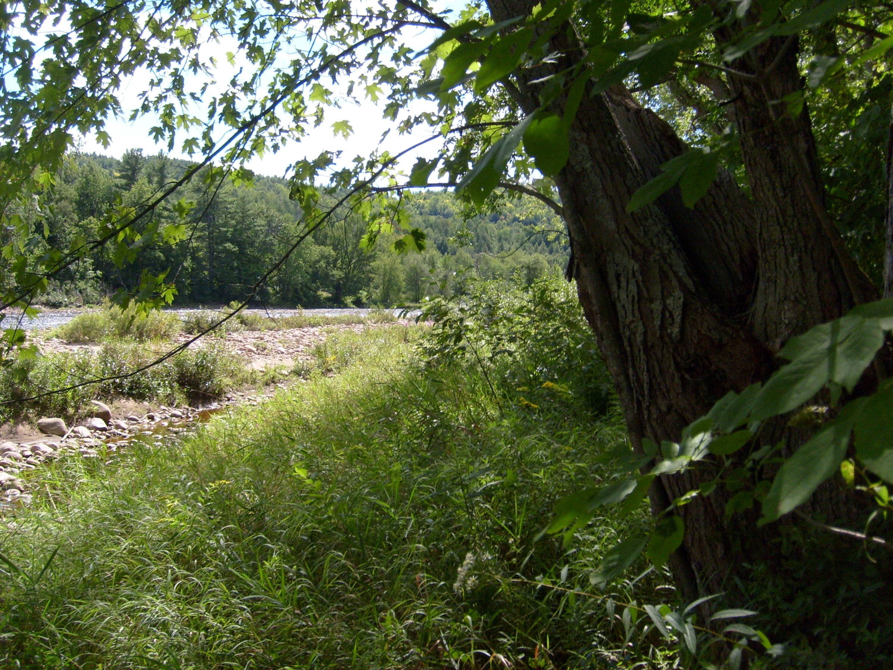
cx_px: 446
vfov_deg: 40.7
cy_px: 335
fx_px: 903
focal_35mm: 35
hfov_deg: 52.6
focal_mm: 5.8
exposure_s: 1/125
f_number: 7.1
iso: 80
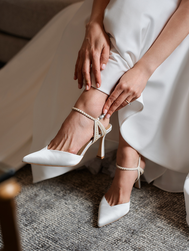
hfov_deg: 21.6
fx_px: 495
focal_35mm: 68
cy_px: 123
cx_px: 96
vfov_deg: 28.6
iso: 250
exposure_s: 1/200
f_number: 2.8
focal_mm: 62
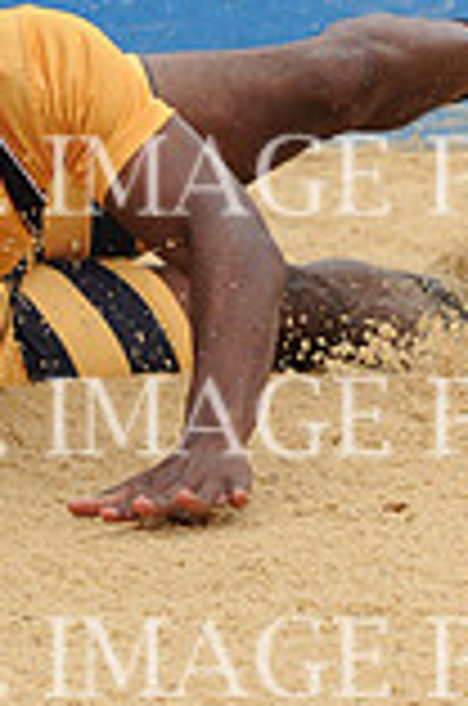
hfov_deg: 2.5
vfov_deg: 3.8
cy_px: -189
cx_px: 396
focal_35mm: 537
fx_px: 10517
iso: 1600
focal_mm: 145
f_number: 5
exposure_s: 1/2000
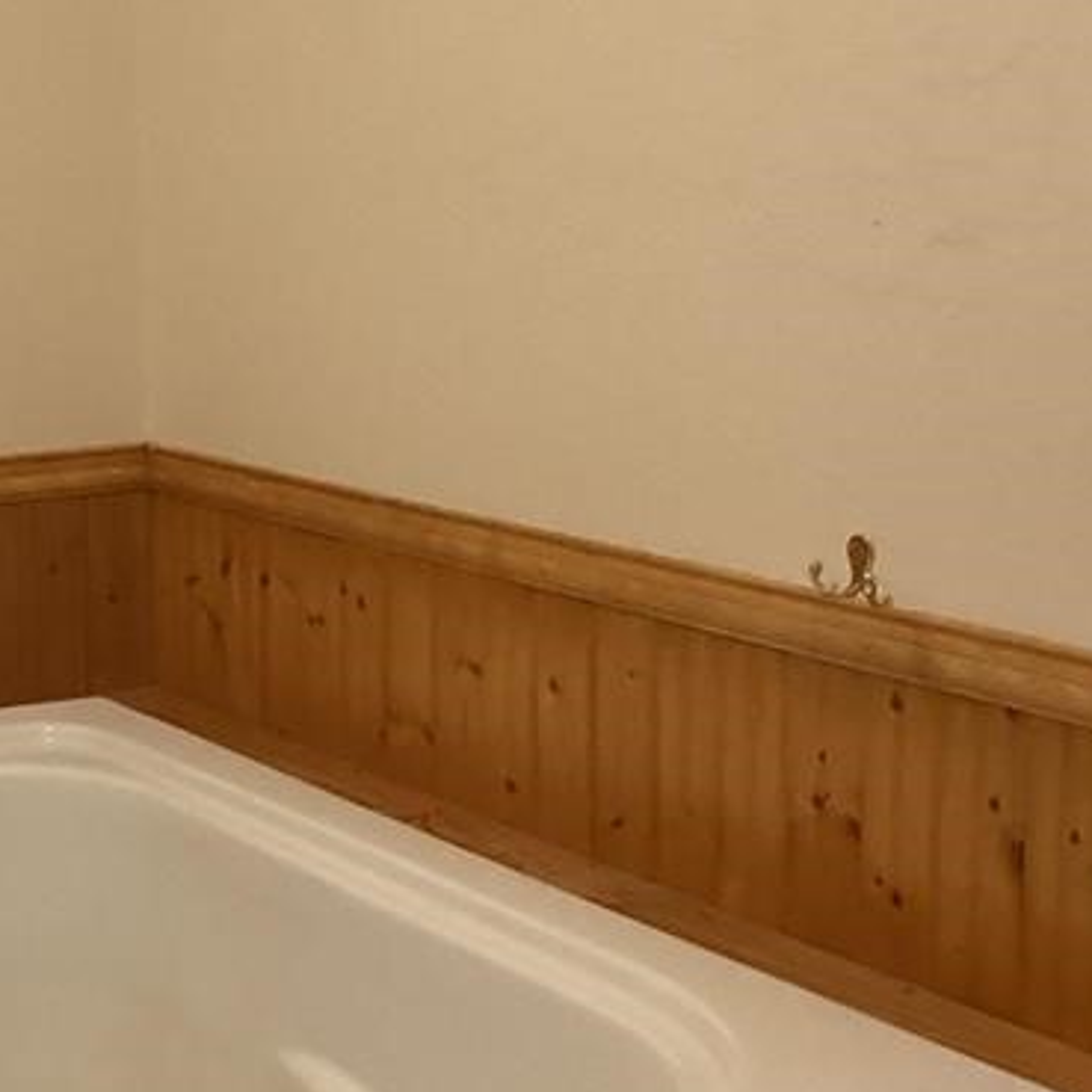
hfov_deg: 21.6
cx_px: -101
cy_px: 509
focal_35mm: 76
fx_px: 2712
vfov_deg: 22.8
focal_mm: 3.3
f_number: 2.4
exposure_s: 1/40
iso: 250
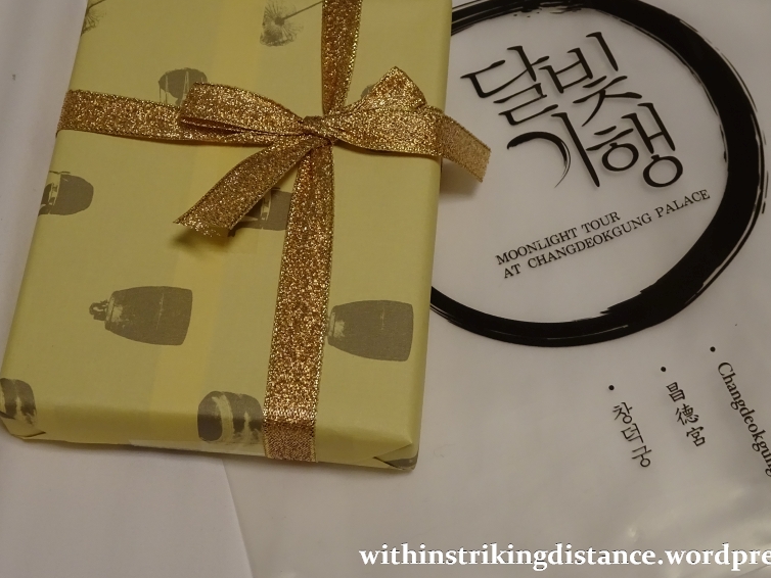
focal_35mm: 61
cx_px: 372
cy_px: 198
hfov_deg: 31.7
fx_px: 1359
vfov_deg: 23.9
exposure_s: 1/50
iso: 250
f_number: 4.5
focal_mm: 7.87
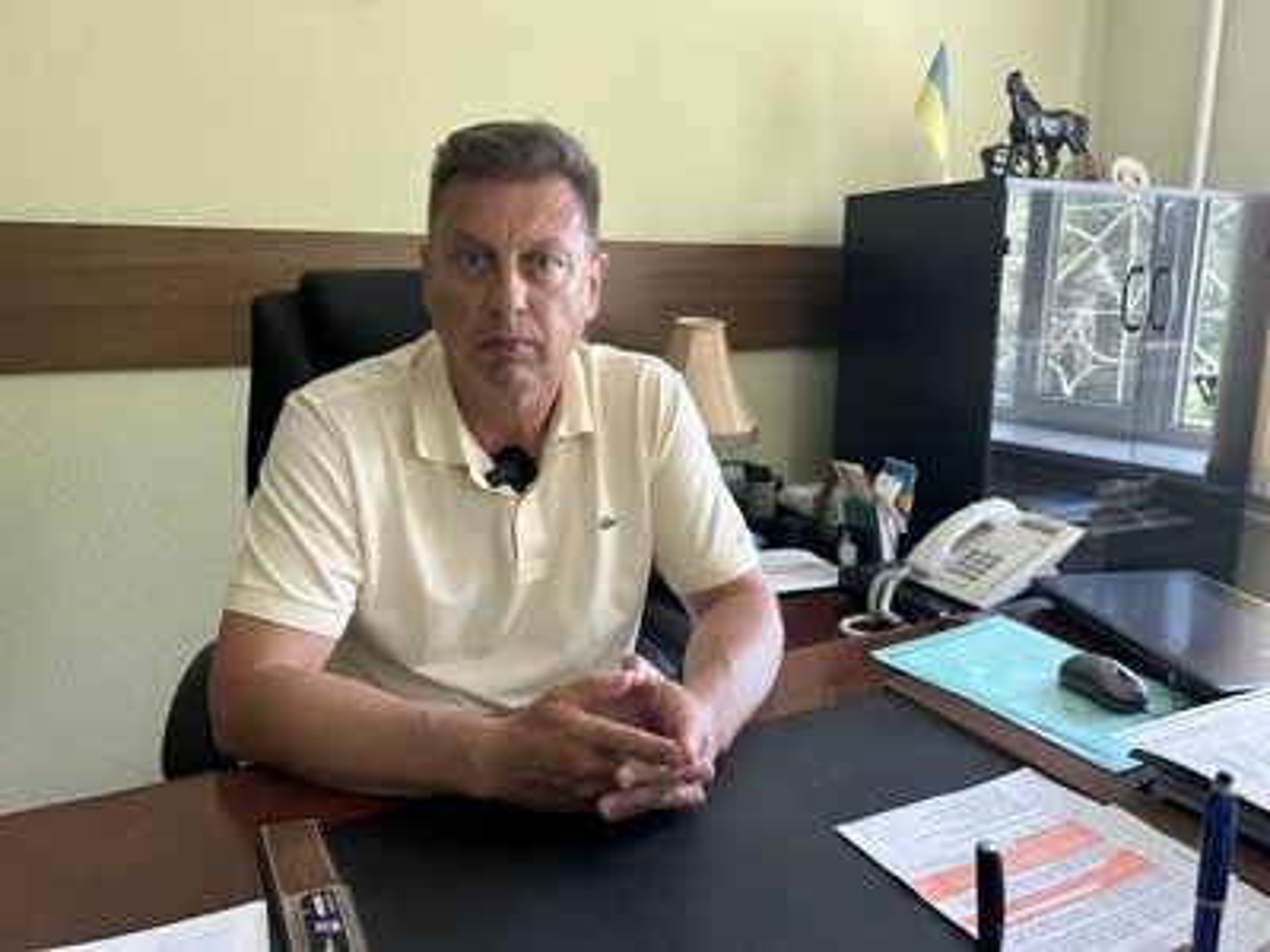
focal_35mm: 26
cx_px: 635
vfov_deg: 53.1
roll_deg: +0.2
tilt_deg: -11.7
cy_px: 476
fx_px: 954
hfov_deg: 67.3
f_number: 1.5
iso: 320
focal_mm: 5.7
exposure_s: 1/60
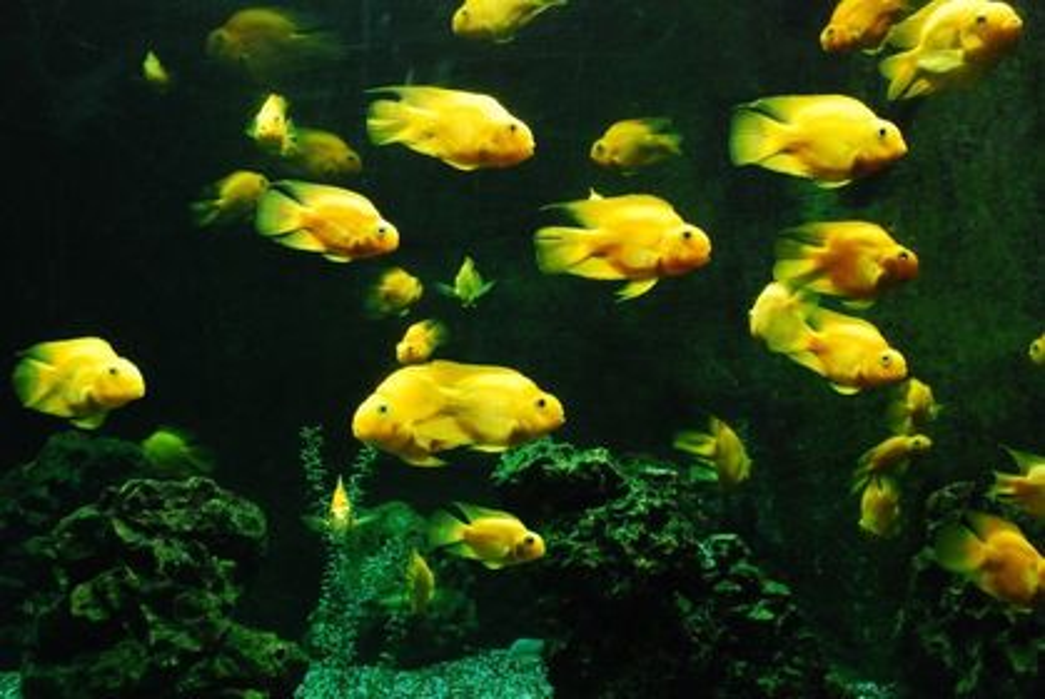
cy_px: 350
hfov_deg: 41.1
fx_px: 1394
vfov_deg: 28.1
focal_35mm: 48
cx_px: 522
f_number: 5
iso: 800
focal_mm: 32
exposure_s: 1/15
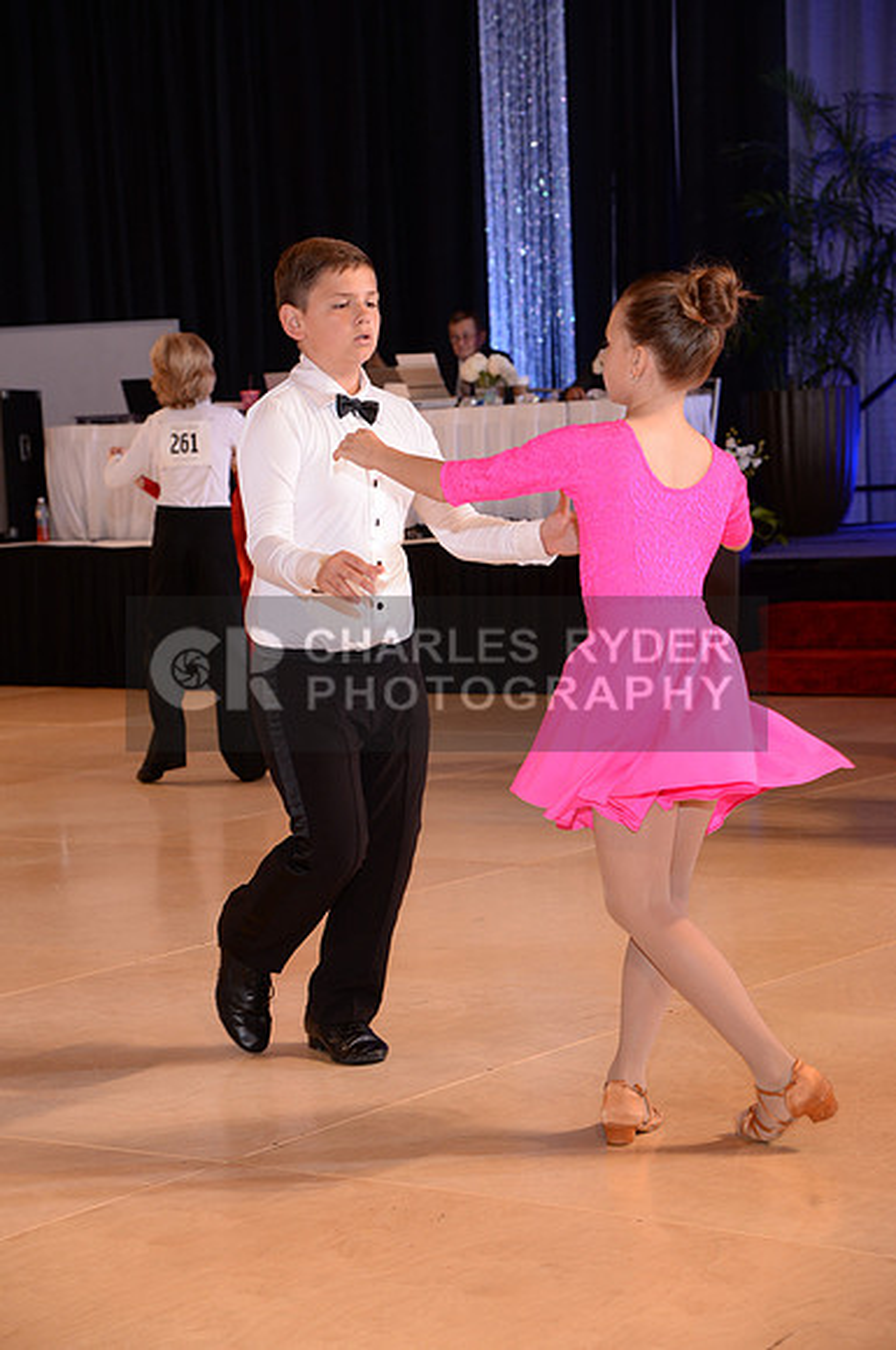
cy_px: 675
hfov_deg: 16.6
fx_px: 3070
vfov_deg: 24.8
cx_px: 448
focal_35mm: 82
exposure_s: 1/250
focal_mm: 82
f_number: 5.6
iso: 1250
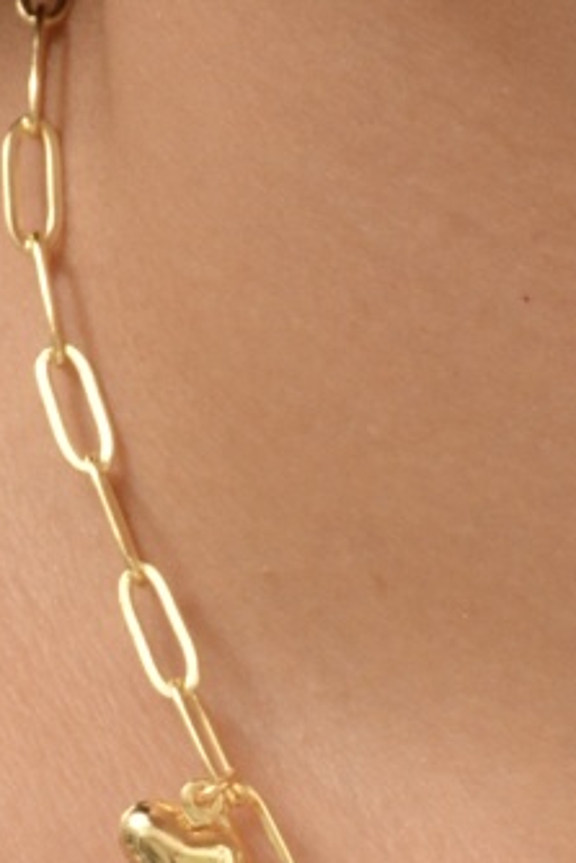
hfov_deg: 2.8
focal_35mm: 496
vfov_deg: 4.1
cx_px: 1007
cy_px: 1406
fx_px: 11891
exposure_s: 1/320
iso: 500
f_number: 9
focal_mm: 48
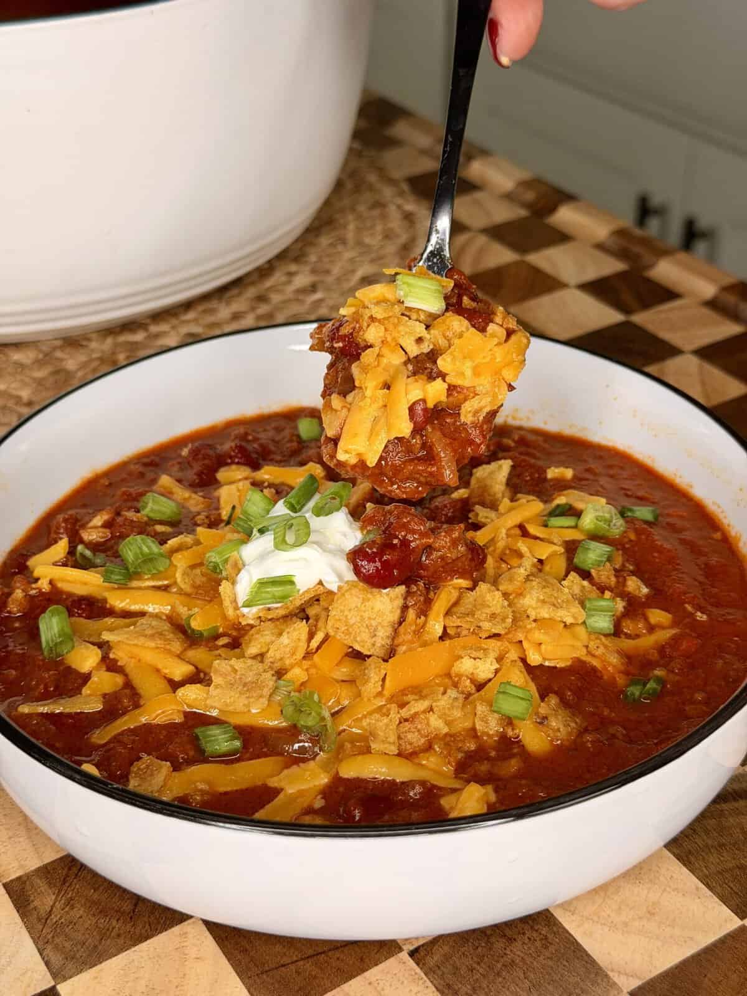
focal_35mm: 48
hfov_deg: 30.3
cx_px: 374
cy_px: 498
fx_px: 1381
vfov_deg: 39.7
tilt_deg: -34.7
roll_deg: +1.4
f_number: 1.78
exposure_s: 1/481
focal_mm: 6.76
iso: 64
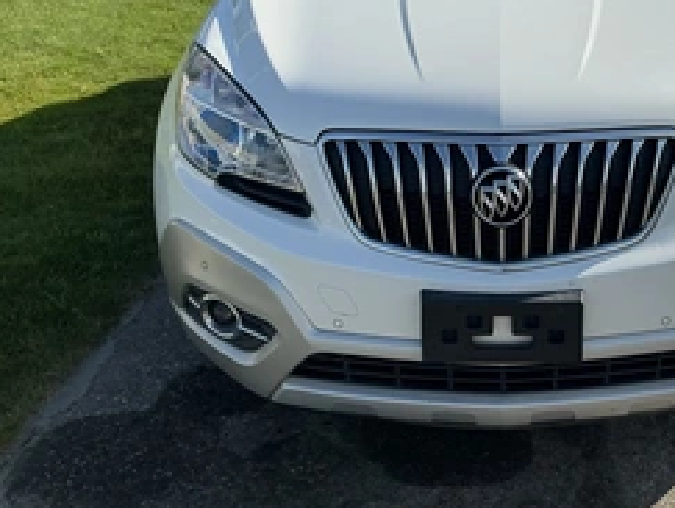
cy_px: 122
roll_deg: -0.4
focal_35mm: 46
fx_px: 898
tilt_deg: -18.9
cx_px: 511
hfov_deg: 40.0
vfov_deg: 31.0
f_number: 1.8
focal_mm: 3
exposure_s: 1/2320
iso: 25
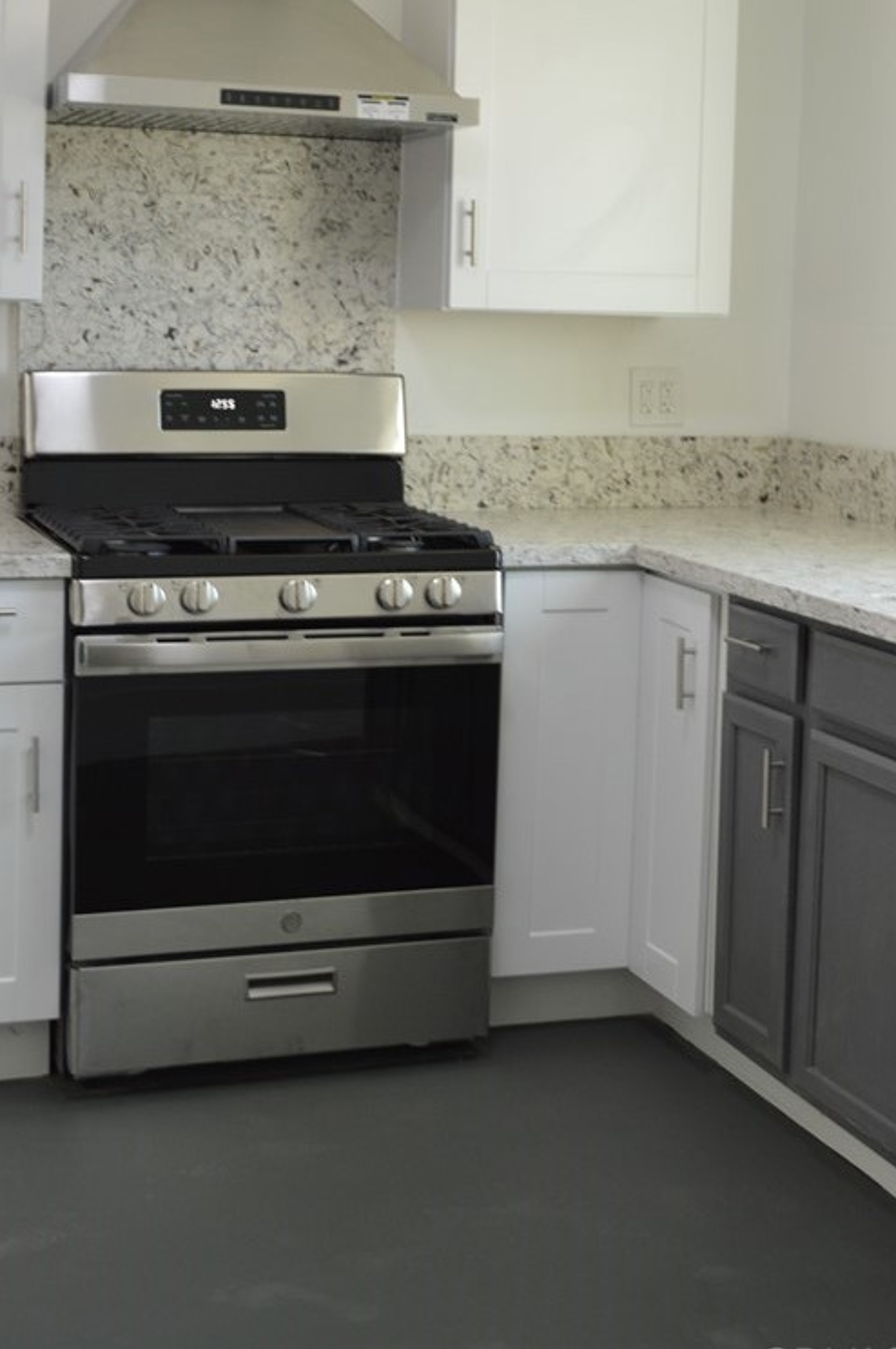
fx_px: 2134
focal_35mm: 57
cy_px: 405
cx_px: 508
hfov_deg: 23.7
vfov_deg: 34.6
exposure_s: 1/50
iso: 400
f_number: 4.2
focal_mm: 26
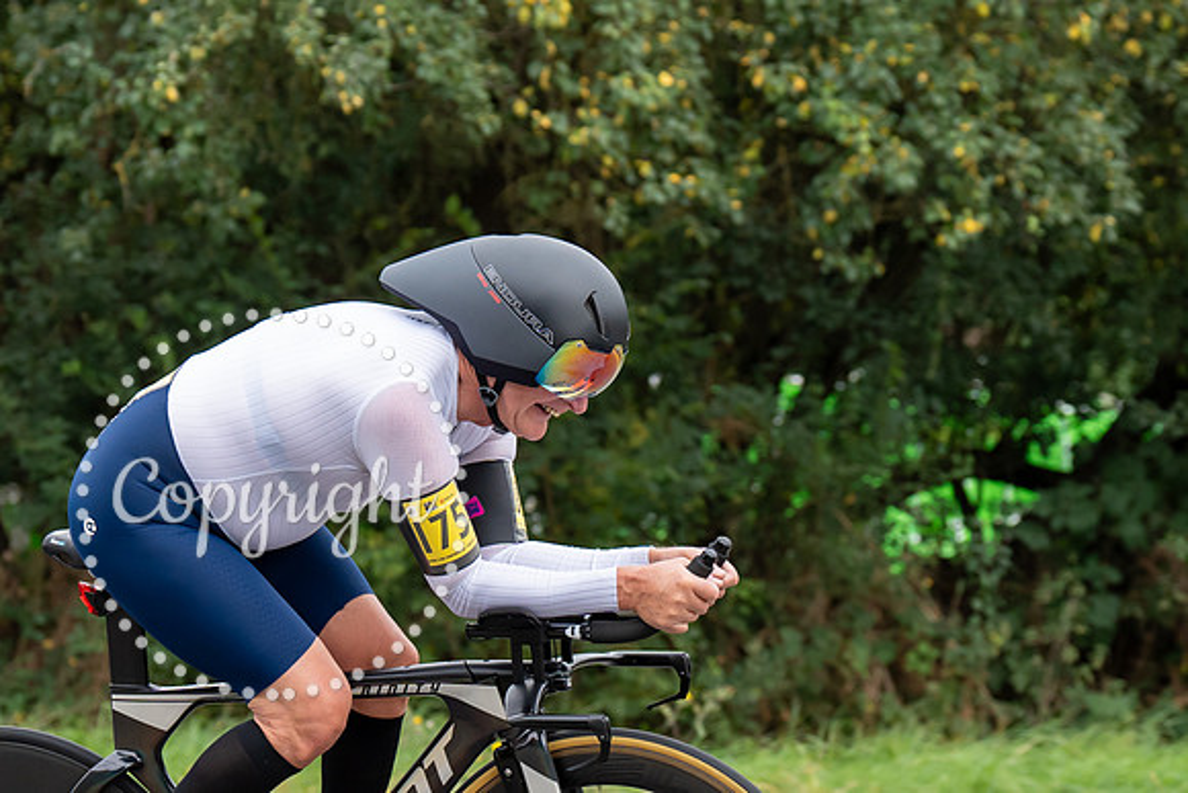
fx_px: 6299
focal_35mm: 191
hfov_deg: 10.8
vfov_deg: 7.2
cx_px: 610
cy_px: 575
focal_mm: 84
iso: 640
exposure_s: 1/1000
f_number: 4
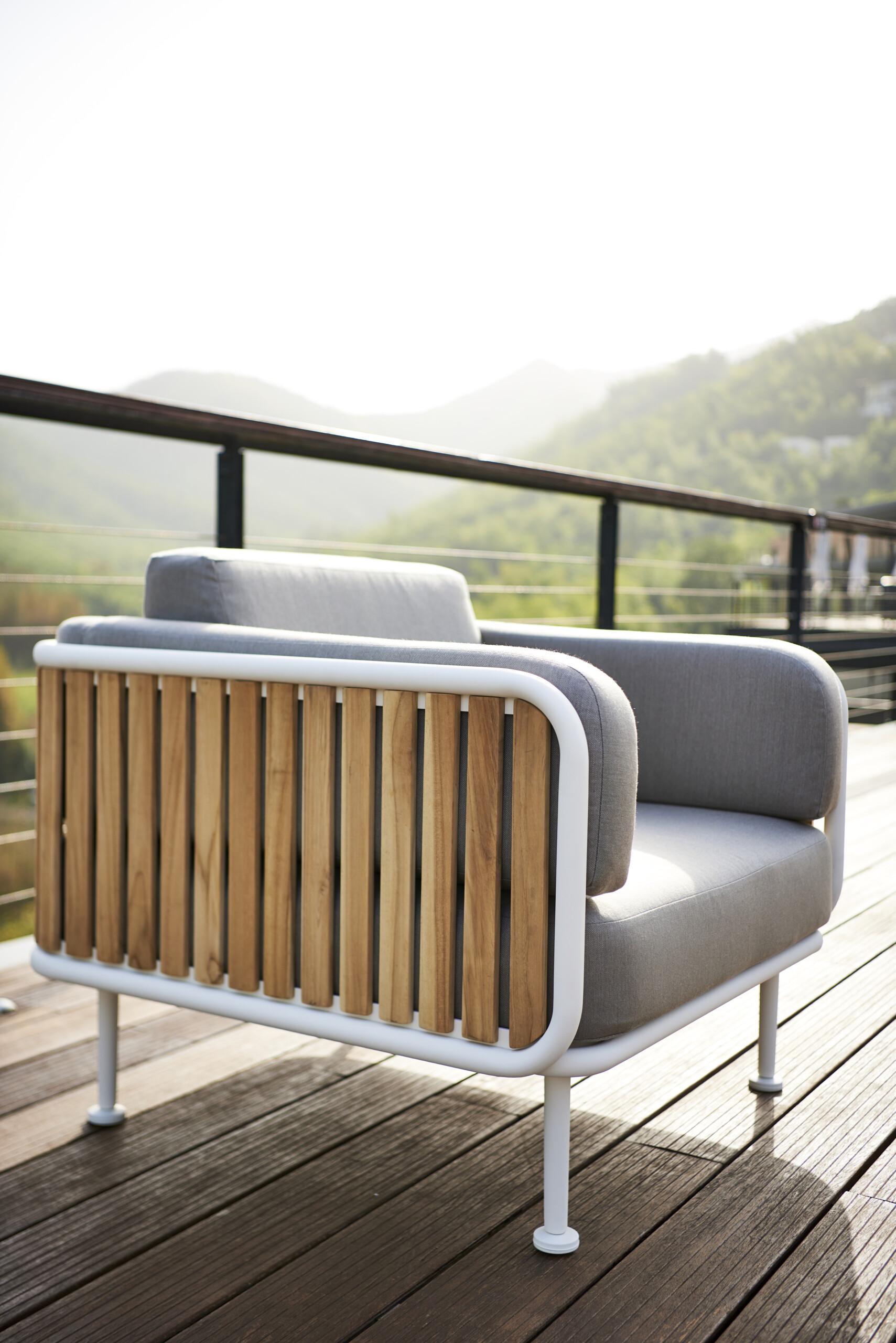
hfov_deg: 33.4
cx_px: 448
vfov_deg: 48.4
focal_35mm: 40
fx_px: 1492
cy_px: 672
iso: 100
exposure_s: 1/800
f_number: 2.8
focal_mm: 40
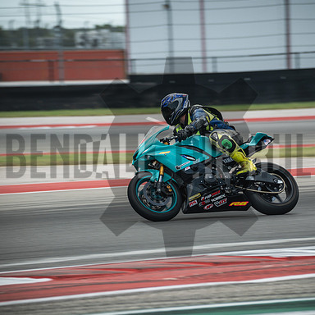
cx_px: 179
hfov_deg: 5.0
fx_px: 3634
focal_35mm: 353
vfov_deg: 5.0
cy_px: 157
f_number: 5
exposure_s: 1/320
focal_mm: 183.1
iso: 160
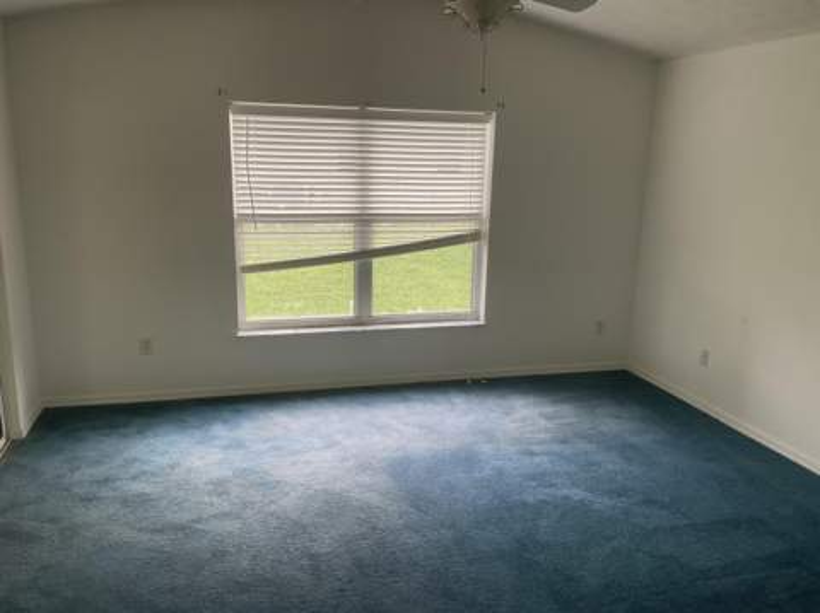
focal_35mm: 29
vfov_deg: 48.2
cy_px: 306
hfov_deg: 61.7
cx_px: 410
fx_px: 686
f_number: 1.8
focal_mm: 3
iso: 32
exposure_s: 1/122
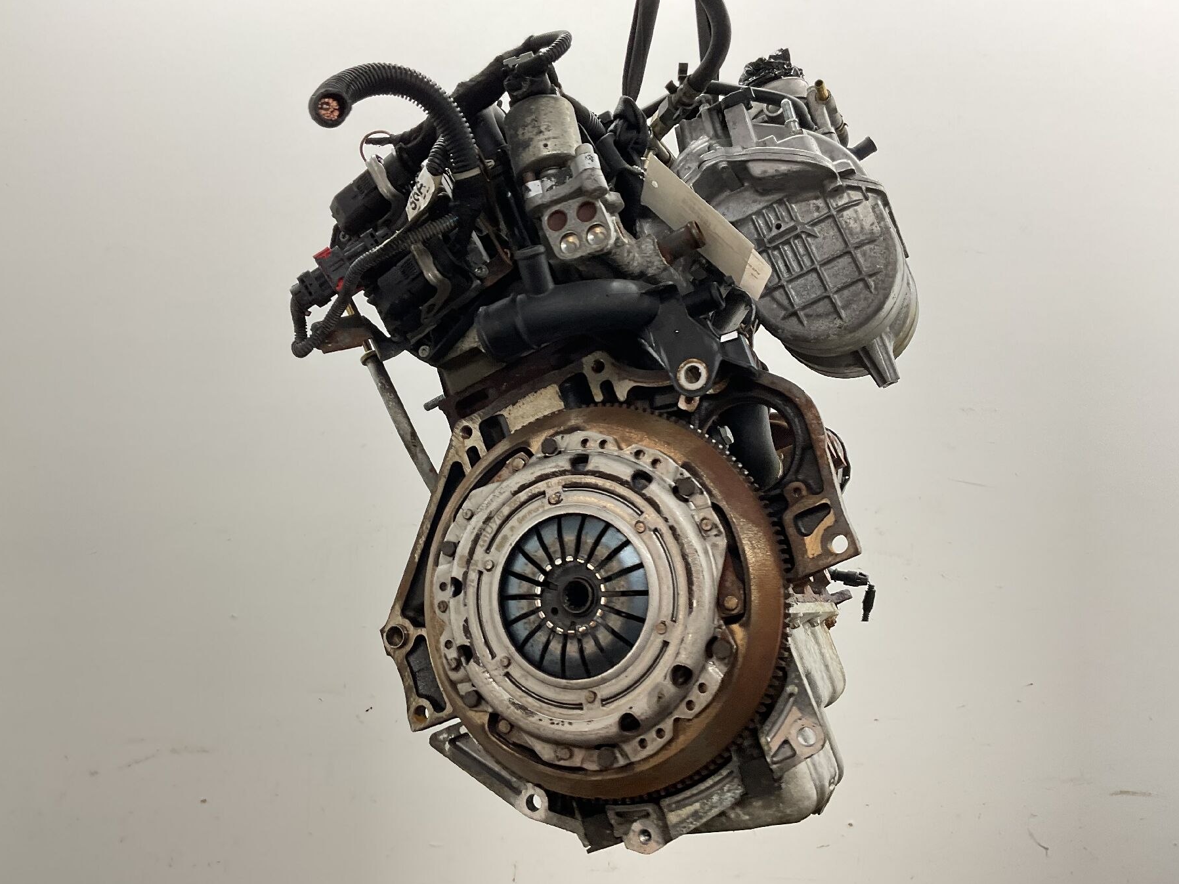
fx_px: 1056
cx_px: 574
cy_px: 429
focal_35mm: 31
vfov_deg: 45.4
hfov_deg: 58.3
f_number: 1.8
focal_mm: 3
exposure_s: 1/50
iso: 50
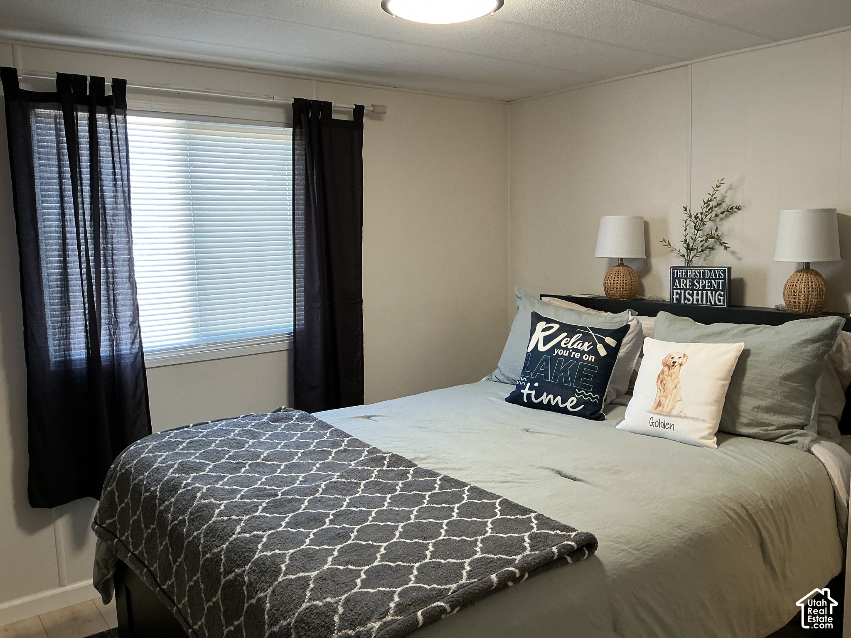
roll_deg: +0.9
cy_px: 319
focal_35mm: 29
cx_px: 426
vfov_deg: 48.2
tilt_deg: -7.9
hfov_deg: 61.7
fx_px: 713
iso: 80
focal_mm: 3
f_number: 1.8
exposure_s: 1/60
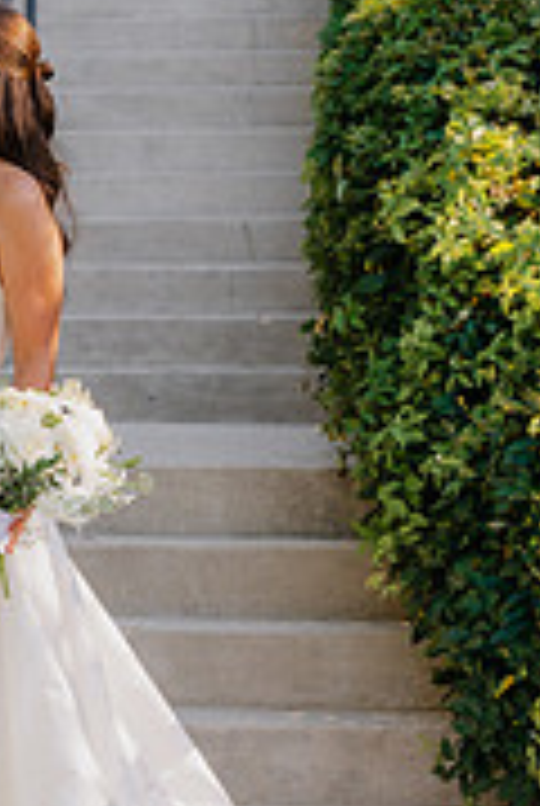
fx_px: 2981
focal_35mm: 133
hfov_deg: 10.2
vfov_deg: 15.4
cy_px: 270
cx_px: -40
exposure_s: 1/1000
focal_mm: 53
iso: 200
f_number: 3.5
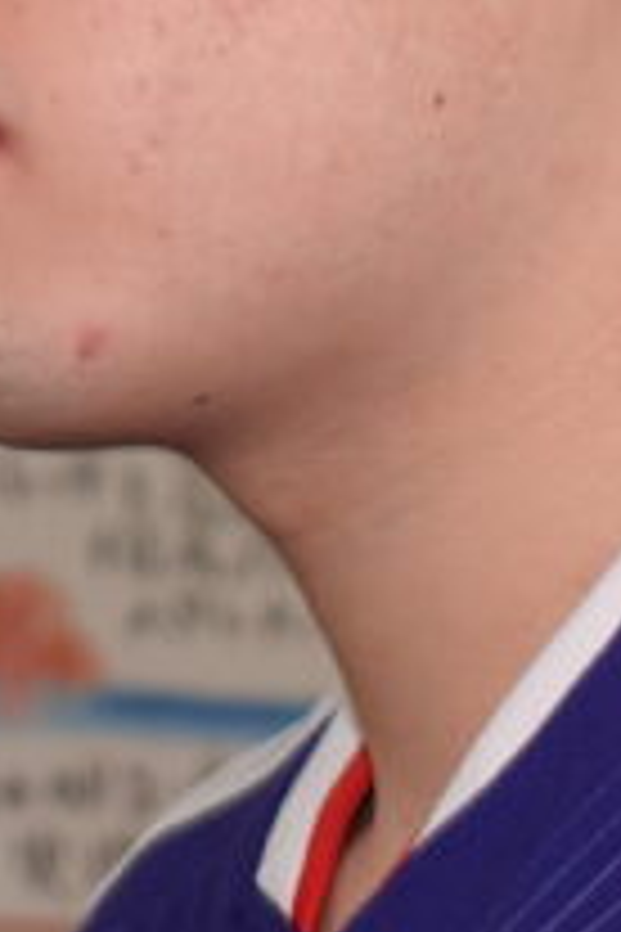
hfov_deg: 3.9
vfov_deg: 5.9
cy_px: 20
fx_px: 8978
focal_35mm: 347
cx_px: -238
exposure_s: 1/30
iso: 80
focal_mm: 25.7
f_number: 2.8
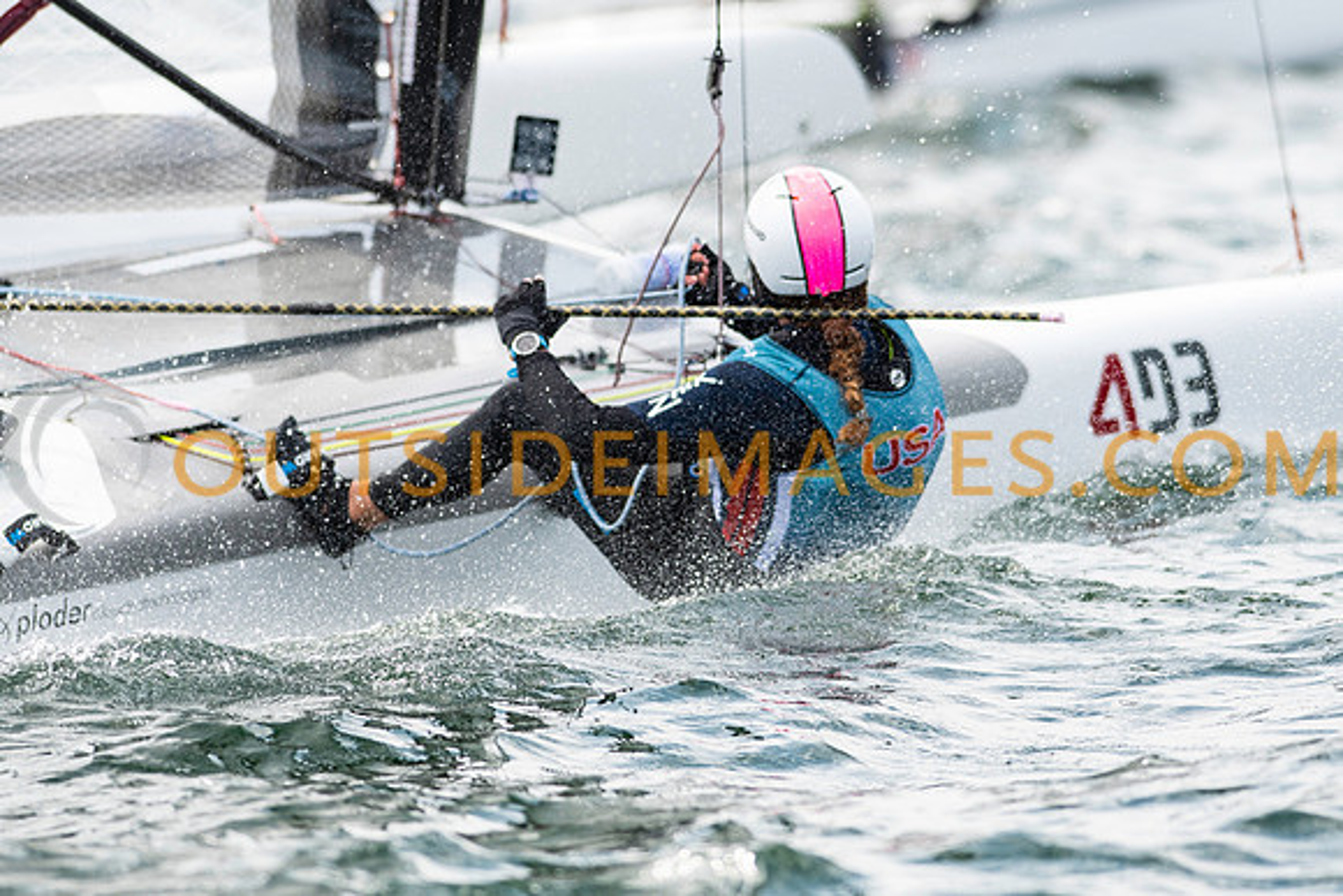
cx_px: 672
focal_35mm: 450
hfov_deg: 4.6
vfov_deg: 3.1
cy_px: 448
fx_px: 16791
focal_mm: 300
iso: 400
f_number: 5
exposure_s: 1/4000
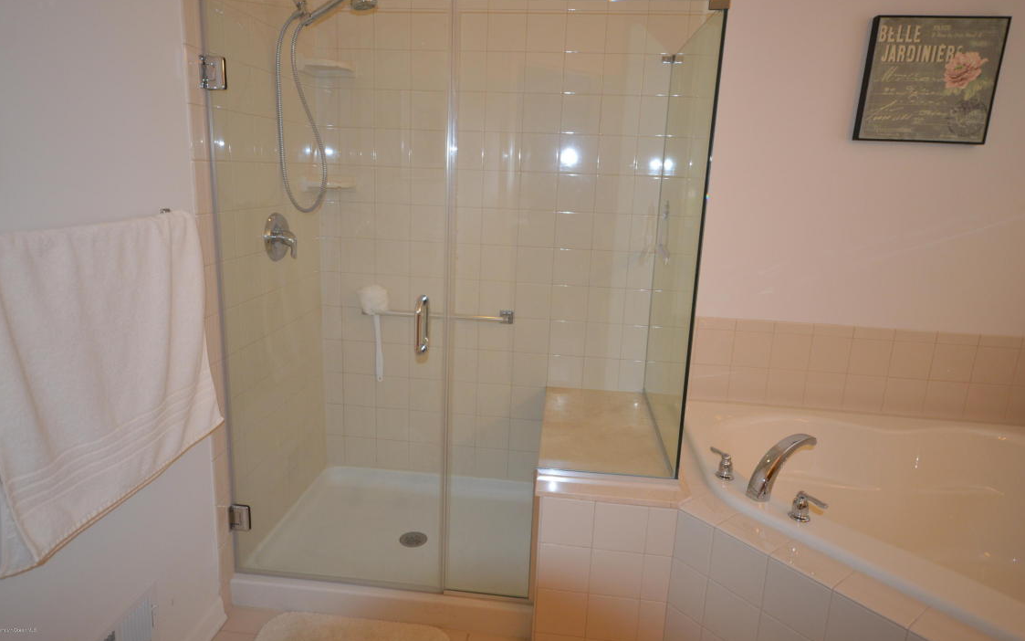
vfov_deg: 55.0
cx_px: 503
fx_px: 615
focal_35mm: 22
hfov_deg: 79.6
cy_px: 301
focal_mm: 14
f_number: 4.8
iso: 640
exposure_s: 1/60
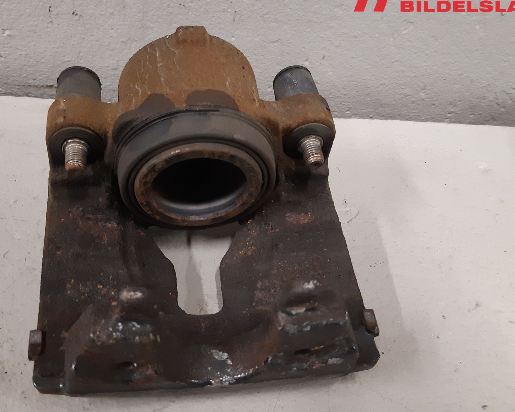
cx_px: 212
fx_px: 533
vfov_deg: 42.2
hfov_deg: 51.3
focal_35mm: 35
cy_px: 220
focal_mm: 3.93
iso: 250
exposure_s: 1/50
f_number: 1.7
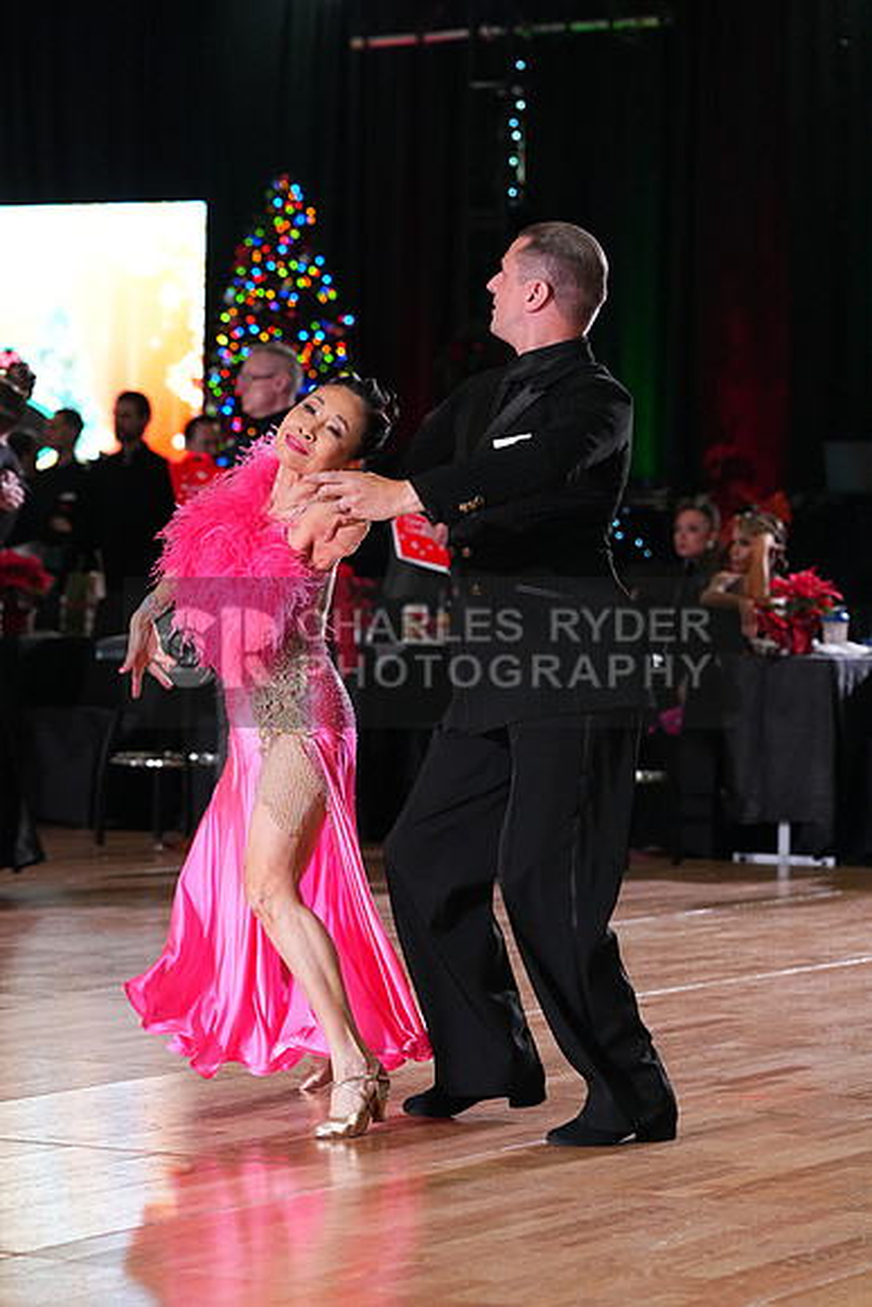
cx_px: 436
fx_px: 4393
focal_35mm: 121
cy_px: 654
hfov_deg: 11.3
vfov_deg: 16.9
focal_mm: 121
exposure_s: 1/400
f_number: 5
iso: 6400
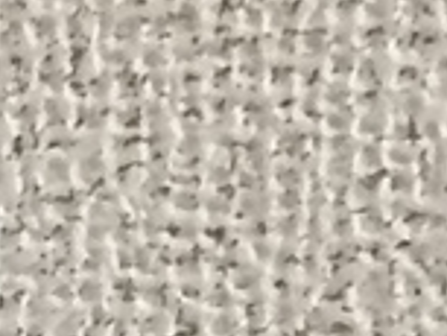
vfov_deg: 4.6
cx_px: -938
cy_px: 847
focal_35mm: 314
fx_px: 4058
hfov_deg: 5.8
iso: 1000
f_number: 1.7
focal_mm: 4.7
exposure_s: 1/60
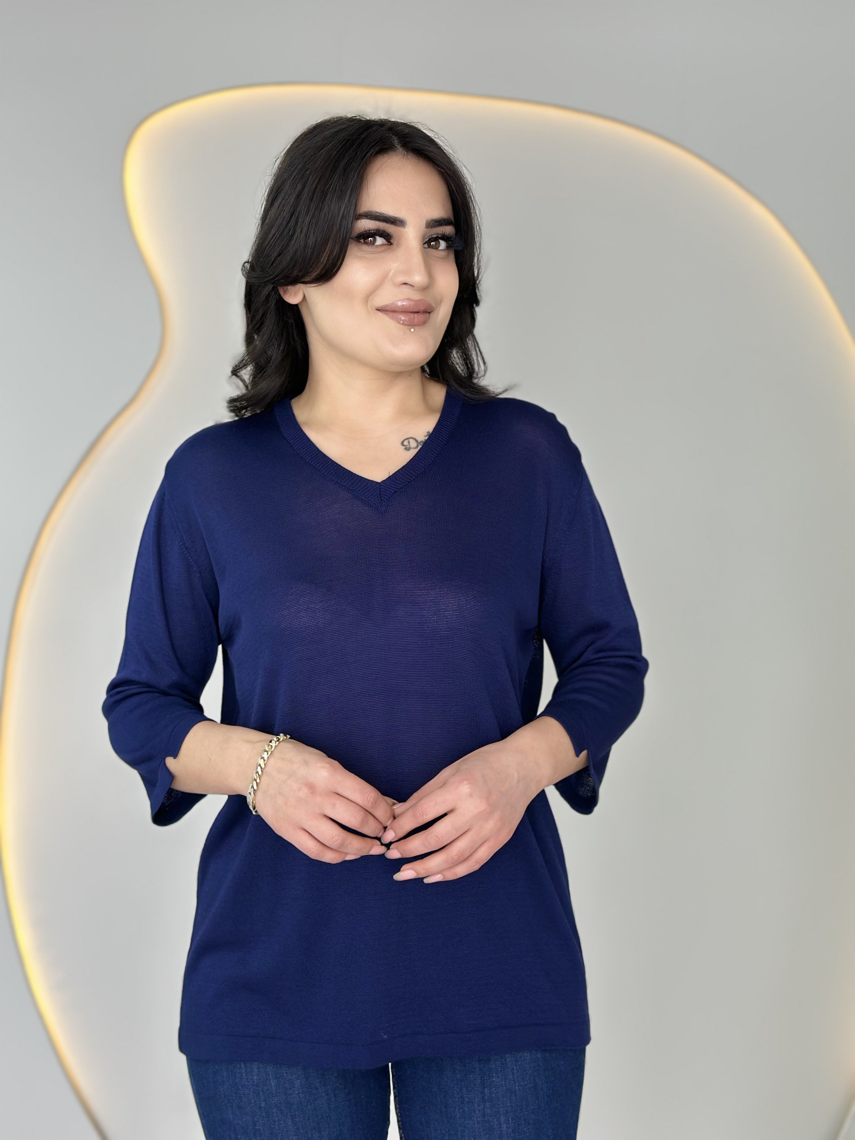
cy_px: 570
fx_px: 1581
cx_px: 428
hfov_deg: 30.3
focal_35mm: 48
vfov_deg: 39.7
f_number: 1.78
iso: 80
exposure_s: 1/285
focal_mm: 6.86
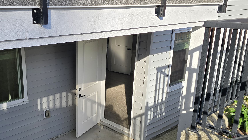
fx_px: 270
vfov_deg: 28.9
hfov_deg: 48.3
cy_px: 91
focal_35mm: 41
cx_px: 77
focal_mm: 6.3
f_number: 1.7
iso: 12
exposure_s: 1/580
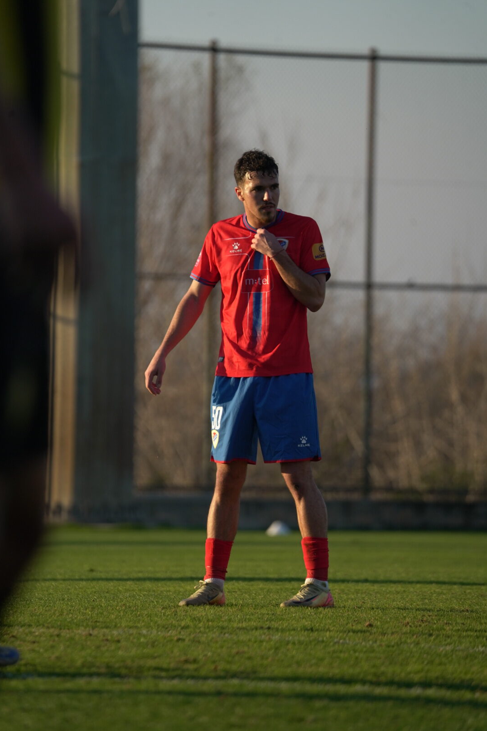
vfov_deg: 5.1
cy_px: 366
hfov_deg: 3.4
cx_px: 243
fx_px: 8138
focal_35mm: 401
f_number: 6.3
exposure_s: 1/1000
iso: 500
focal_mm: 400
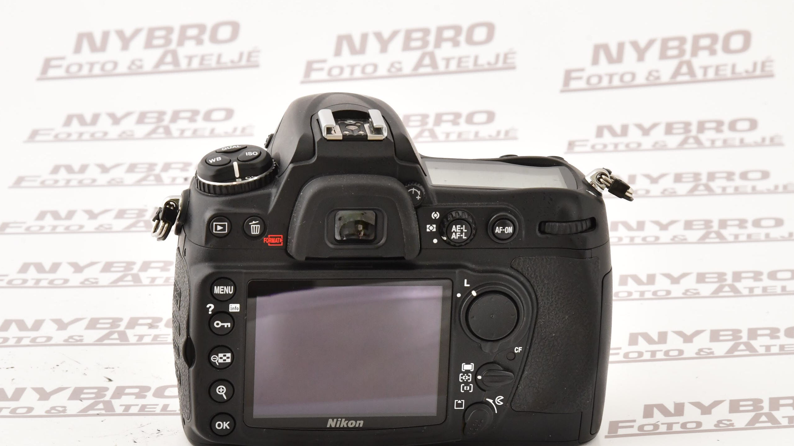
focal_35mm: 100
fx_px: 2105
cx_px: 398
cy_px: 257
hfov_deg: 21.4
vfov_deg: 12.1
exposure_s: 1/160
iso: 1600
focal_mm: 95
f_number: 13
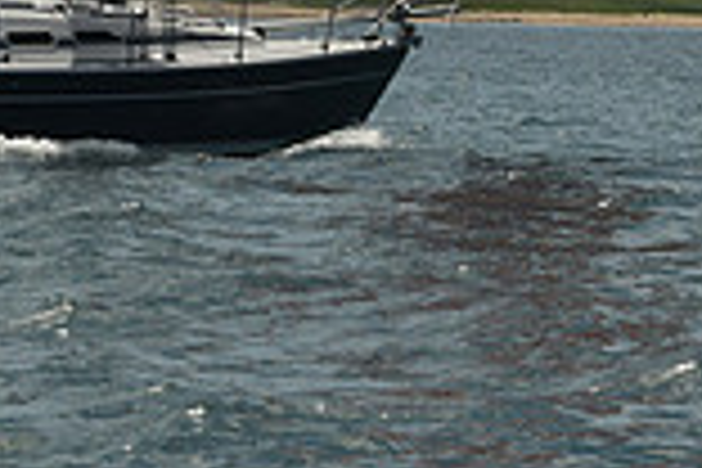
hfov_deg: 7.9
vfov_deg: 5.1
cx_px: 97
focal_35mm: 260
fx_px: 5070
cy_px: -796
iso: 320
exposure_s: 1/640
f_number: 11
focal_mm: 70
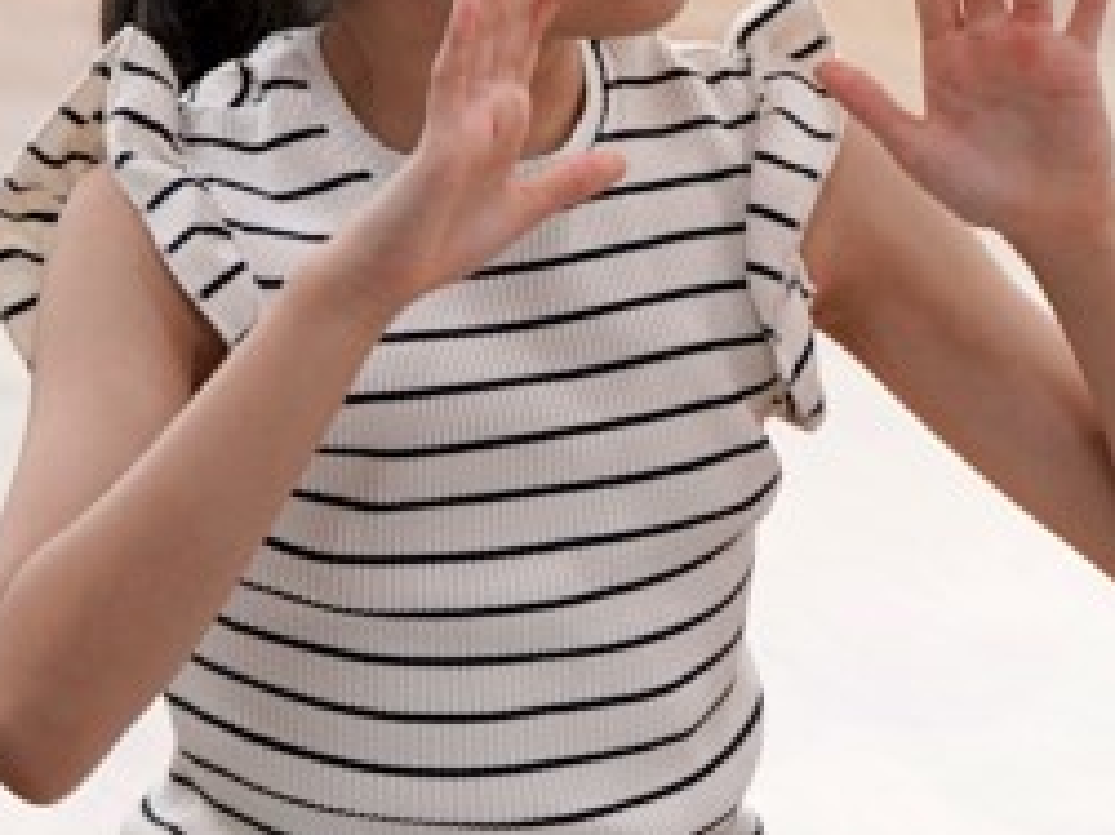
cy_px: 22
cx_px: 920
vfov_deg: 3.7
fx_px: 12878
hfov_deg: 5.0
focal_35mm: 400
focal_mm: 116
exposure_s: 1/160
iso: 1250
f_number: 4
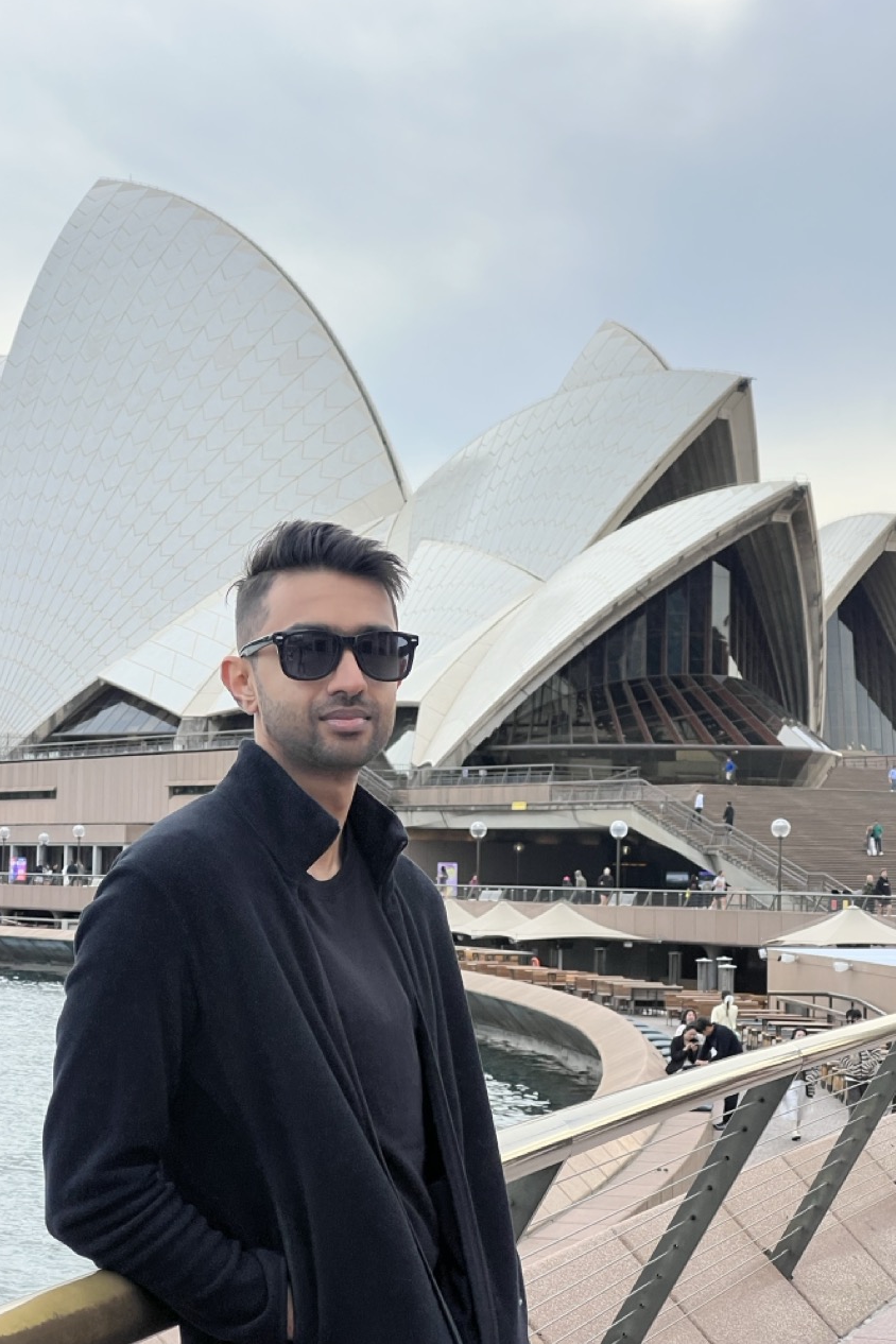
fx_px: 3024
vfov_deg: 25.1
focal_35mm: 81
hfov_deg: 16.9
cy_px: 666
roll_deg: -0.8
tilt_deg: +4.3
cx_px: 437
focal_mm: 9
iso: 32
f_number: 2.8
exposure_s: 1/279
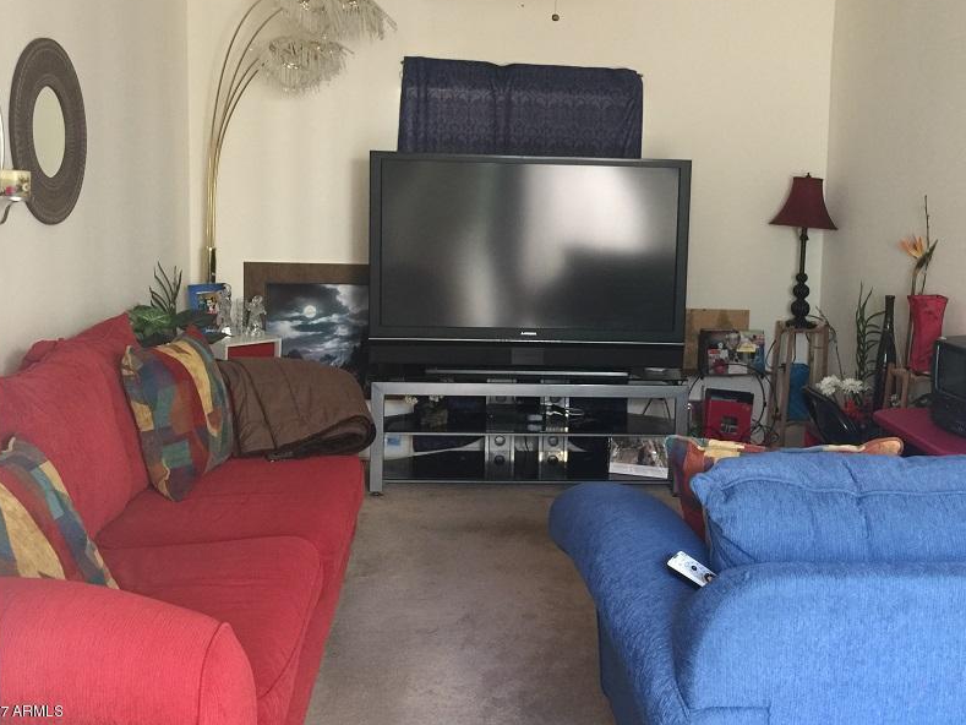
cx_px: 567
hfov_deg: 51.1
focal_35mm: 36
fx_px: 1005
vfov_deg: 39.5
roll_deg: -1.5
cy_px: 295
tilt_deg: -4.4
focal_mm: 4.15
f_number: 2.2
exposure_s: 1/10
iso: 100
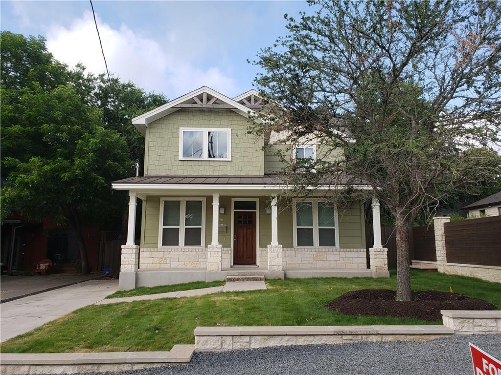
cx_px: 250
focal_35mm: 26
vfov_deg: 53.1
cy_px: 188
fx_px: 376
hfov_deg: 67.3
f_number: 2.4
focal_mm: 4.3
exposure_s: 1/616
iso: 50
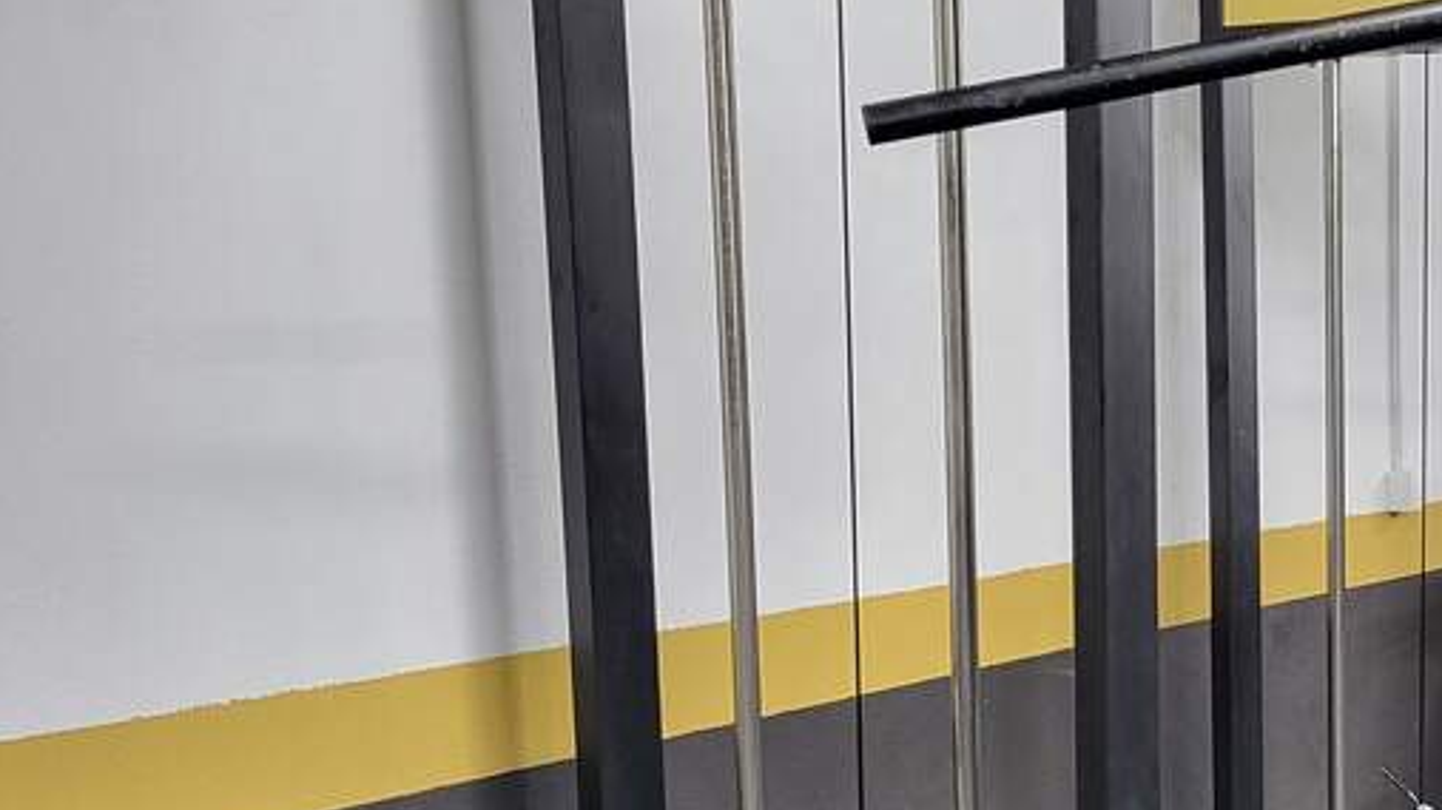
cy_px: 767
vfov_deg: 17.6
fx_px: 2561
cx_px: 1229
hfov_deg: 30.4
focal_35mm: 67
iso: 250
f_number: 1.8
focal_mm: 5.4
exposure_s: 1/50
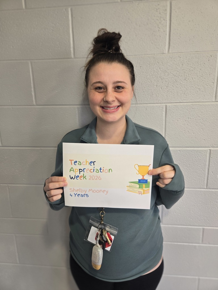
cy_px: 145
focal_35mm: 23
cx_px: 109
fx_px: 193
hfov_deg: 58.9
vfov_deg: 73.9
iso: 80
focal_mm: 5.4
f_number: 1.8
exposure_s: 1/120
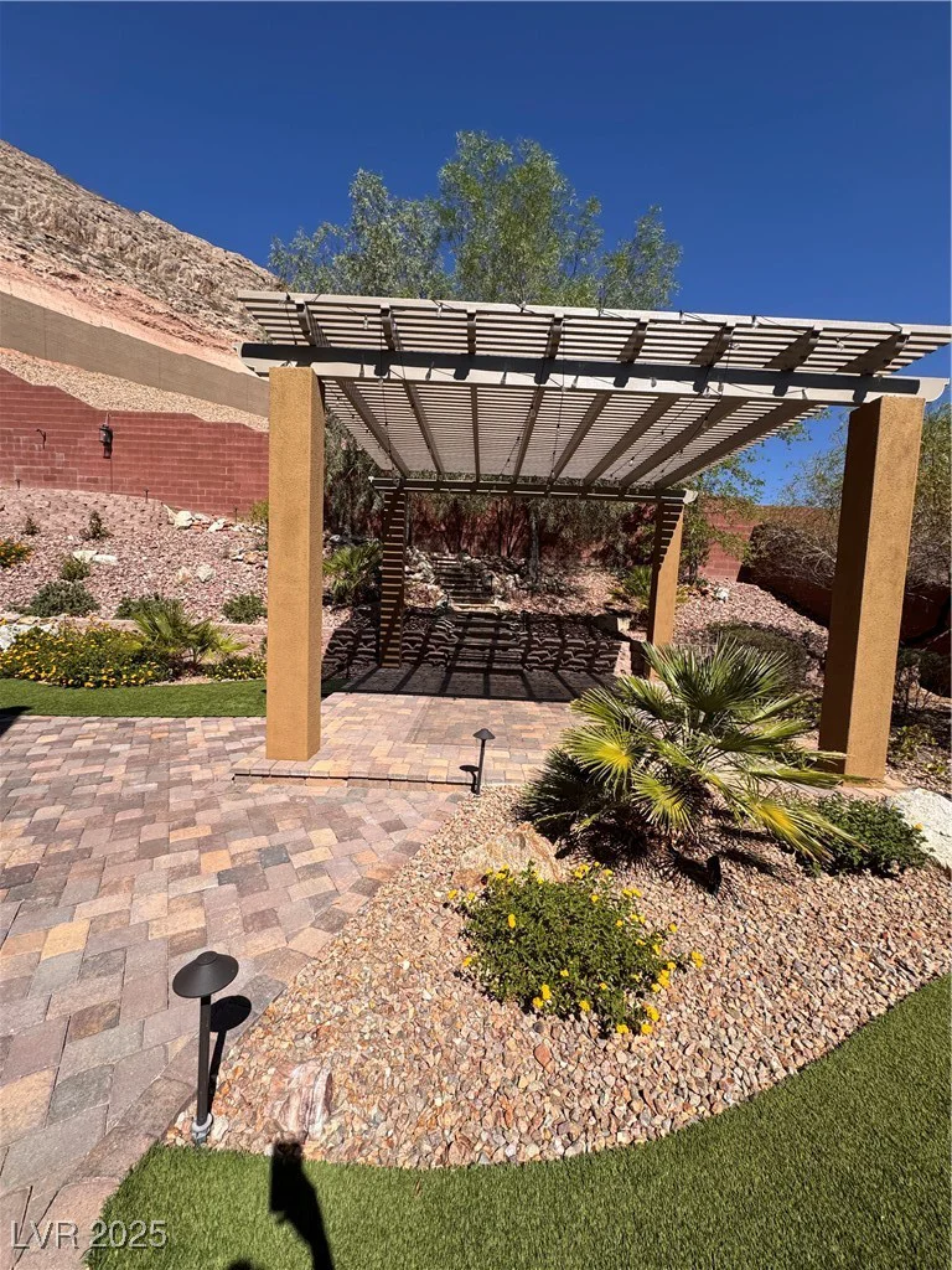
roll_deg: -3.7
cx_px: 476
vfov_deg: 102.1
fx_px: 513
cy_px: 635
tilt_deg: -7.4
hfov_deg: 85.7
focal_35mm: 14
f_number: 2.2
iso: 50
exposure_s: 1/2342
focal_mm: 2.22
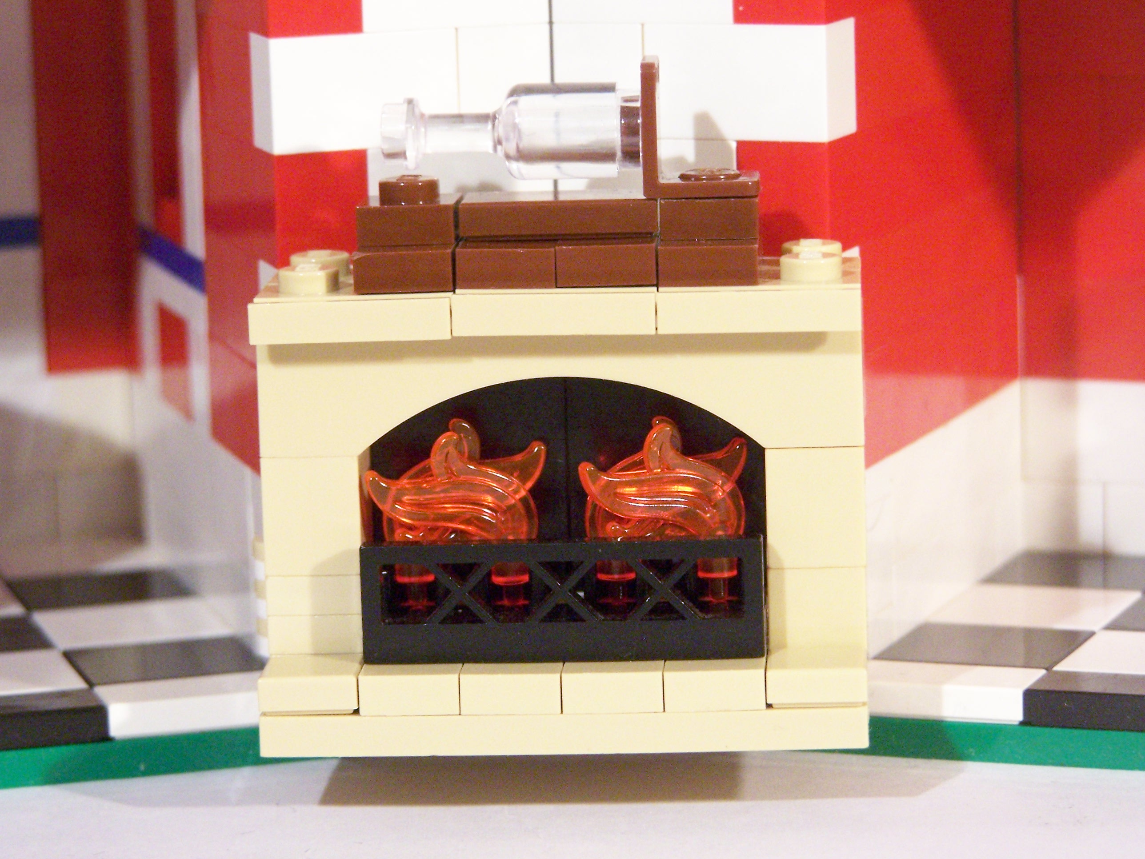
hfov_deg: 15.4
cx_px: 572
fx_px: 4234
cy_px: 430
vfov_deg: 11.6
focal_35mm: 128
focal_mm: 21.2
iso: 400
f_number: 3.6
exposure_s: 1/15
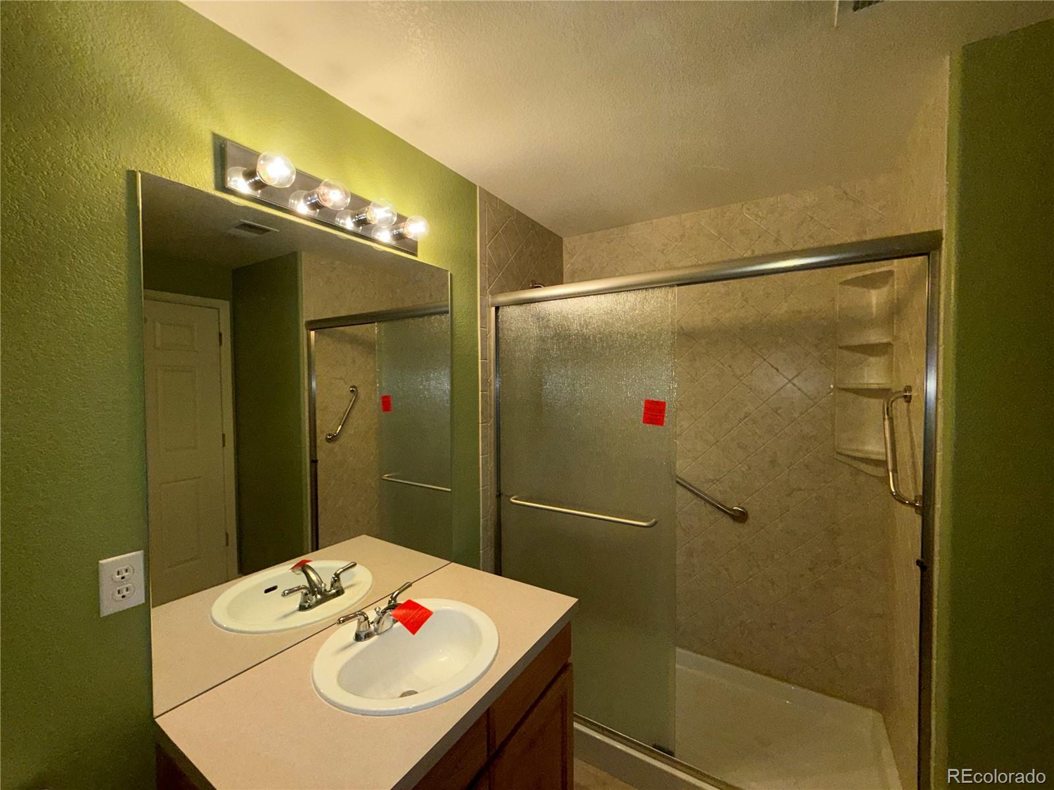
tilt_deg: +0.1
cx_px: 527
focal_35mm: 14
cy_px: 395
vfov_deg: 85.7
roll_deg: +0.1
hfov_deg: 102.1
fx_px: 426
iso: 125
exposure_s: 1/120
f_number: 2.2
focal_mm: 2.22
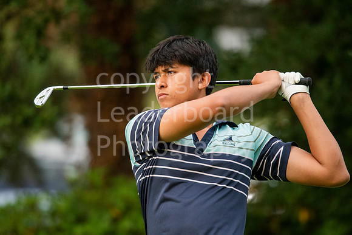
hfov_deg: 4.6
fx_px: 4401
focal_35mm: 450
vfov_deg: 3.1
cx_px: 176
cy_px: 118
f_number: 4
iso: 2500
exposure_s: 1/1000
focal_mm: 300
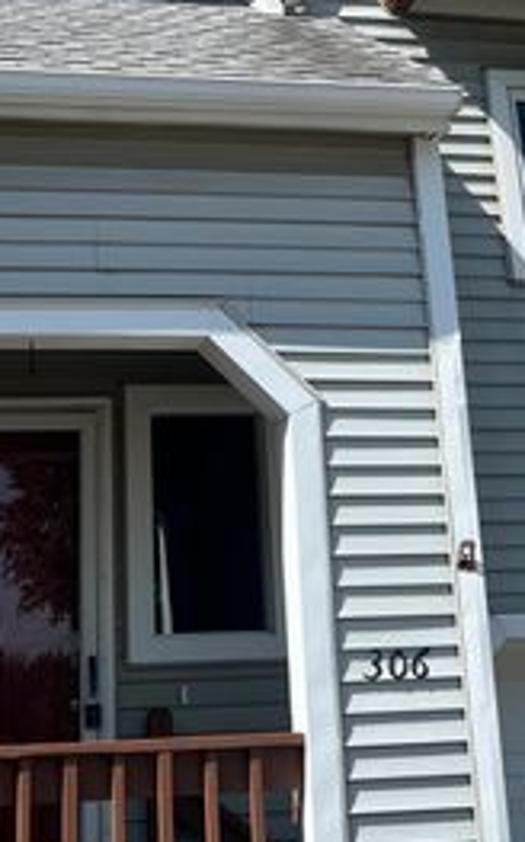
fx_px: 1605
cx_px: 230
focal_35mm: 70
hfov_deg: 18.6
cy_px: 59
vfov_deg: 28.1
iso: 50
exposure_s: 1/3356
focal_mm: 5.7
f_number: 1.5
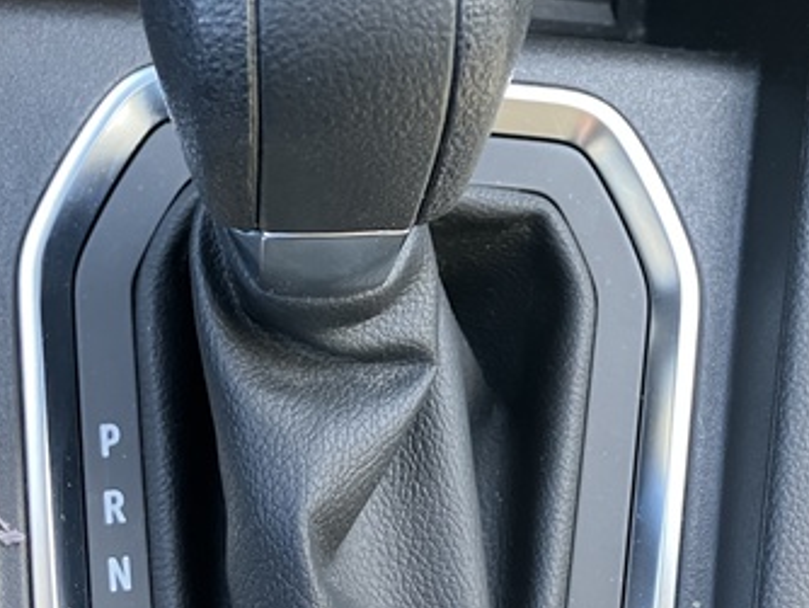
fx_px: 1567
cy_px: 281
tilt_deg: -63.5
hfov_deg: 28.8
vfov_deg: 22.0
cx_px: 535
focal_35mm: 67
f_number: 1.8
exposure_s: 1/57
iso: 160
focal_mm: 3.99
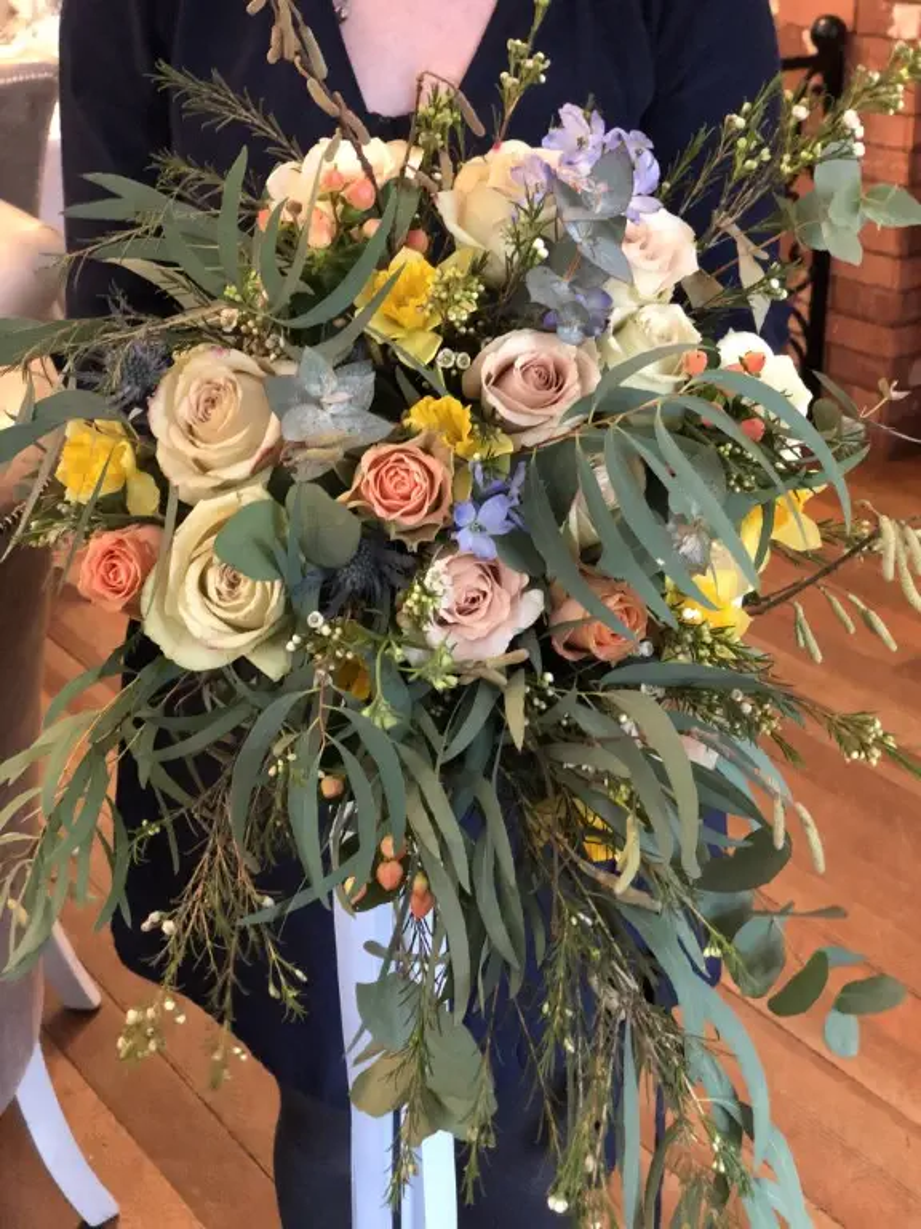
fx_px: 1845
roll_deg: +1.4
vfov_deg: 36.8
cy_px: 614
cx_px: 460
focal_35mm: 52
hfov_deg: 28.0
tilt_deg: -24.7
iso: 200
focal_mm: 6
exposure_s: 1/8
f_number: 2.4
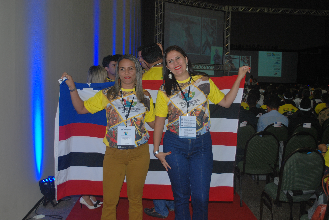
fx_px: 357
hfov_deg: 49.5
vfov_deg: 34.3
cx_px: 164
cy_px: 110
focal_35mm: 39
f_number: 4.2
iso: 200
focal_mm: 26
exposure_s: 1/60
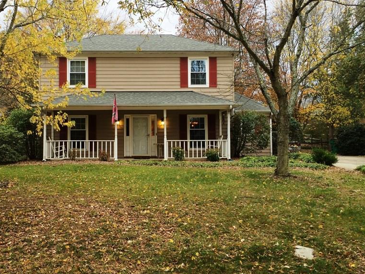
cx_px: 142
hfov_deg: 47.5
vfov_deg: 36.8
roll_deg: -0.5
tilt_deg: +2.5
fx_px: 411
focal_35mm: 39
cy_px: 123
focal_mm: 4.15
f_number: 2.2
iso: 40
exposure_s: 1/60
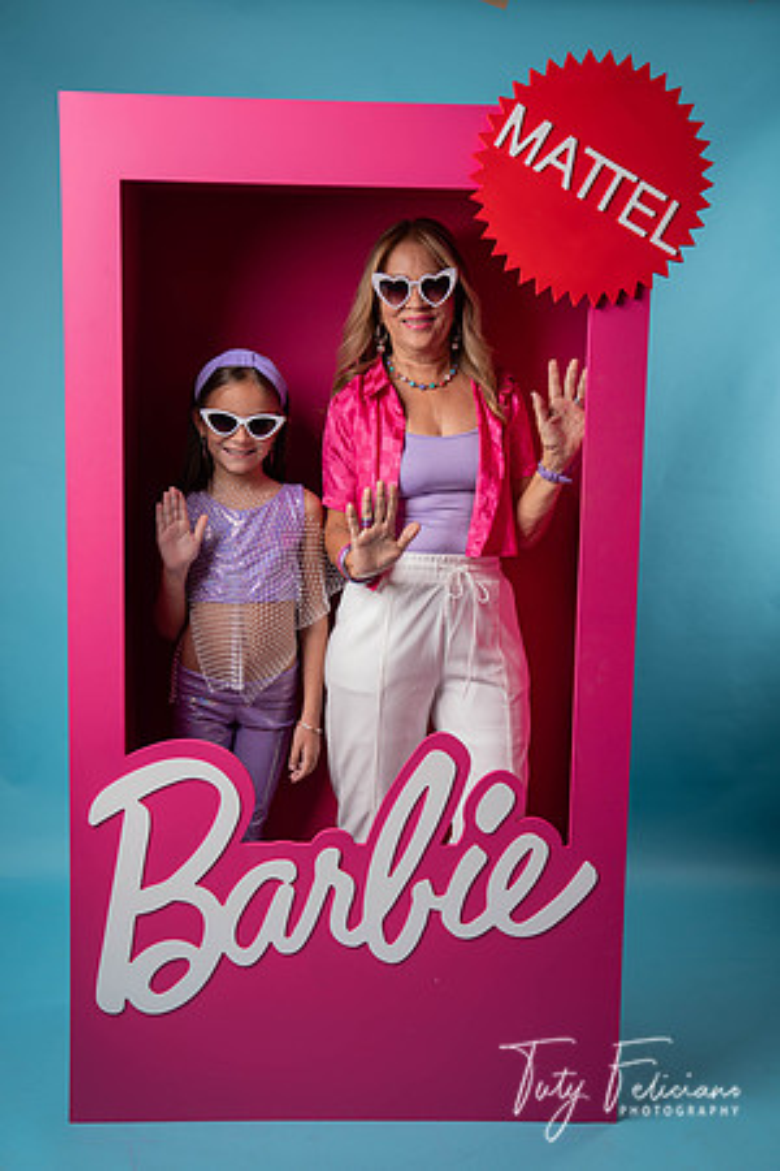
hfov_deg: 35.9
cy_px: 586
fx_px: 1202
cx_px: 390
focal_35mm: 37
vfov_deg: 51.9
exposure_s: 1/250
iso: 50
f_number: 3.2
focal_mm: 37
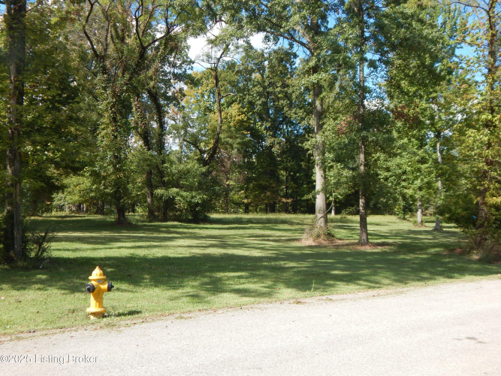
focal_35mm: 38
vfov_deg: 37.7
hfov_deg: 49.0
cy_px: 188
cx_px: 250
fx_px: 550
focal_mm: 6.8
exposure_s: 1/640
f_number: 3.4
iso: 125
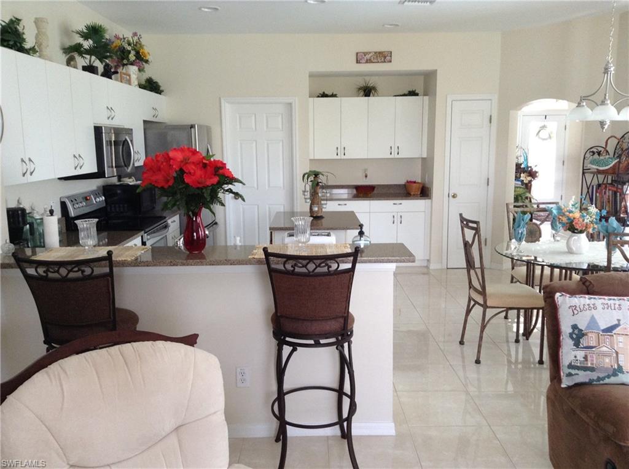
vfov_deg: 42.8
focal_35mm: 33
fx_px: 599
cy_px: 234
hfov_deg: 55.4
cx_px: 314
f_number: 2.4
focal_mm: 3.3
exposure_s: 1/25
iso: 64
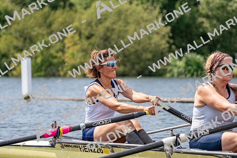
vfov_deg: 6.9
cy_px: 79
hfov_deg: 10.3
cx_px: 118
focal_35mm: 200
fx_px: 1317
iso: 250
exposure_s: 1/1600
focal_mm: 200
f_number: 5.6
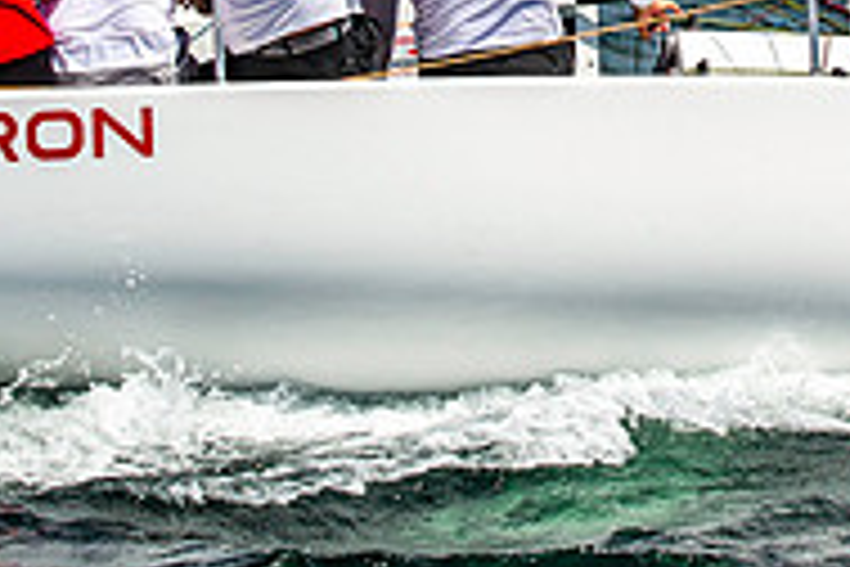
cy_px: -252
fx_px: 5784
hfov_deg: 8.4
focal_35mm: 245
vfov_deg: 5.6
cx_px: 675
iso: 500
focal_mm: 80
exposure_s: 1/5000
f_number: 5.6
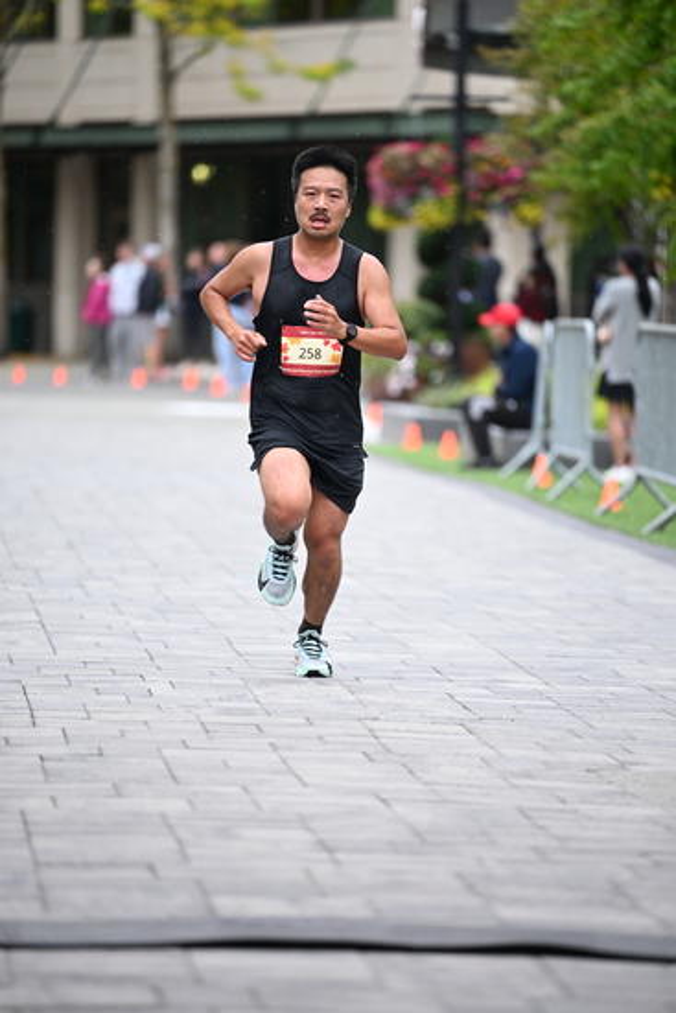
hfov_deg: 6.9
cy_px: 506
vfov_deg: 10.3
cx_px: 338
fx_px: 5629
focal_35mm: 200
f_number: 2.8
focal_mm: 200
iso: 1250
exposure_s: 1/1250
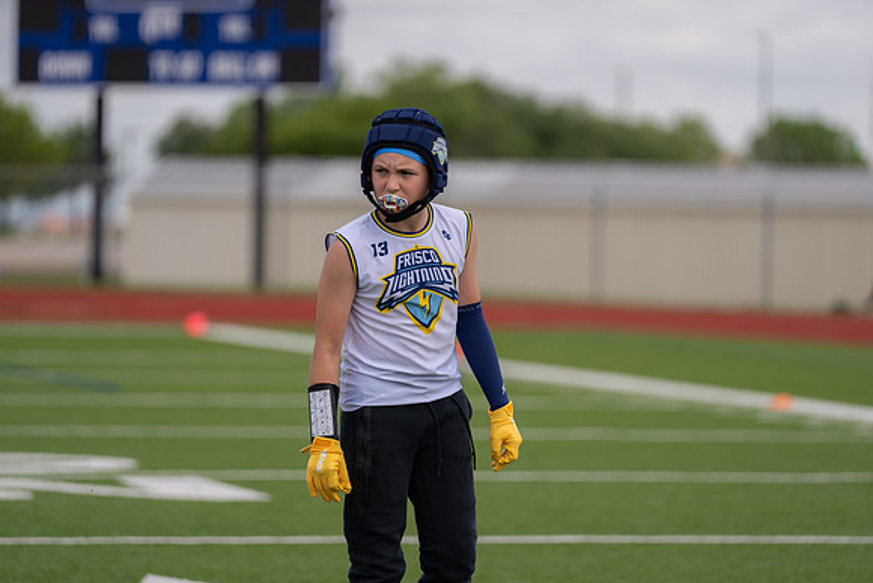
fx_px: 4851
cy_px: 292
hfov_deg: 10.3
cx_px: 436
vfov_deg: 6.9
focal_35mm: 200
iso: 100
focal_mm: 200
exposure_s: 1/1250
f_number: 2.8
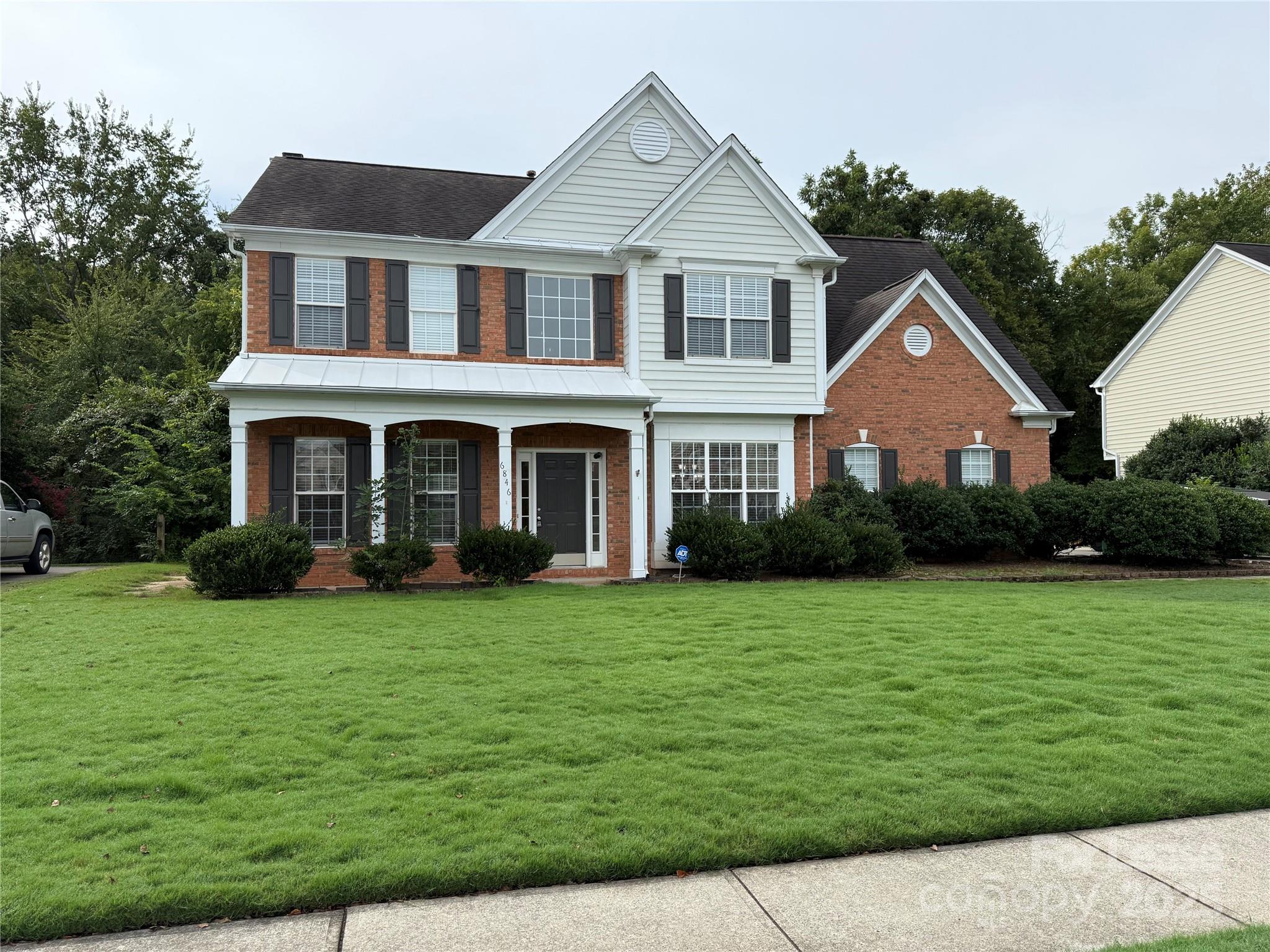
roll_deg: +0.5
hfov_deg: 71.6
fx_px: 881
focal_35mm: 24
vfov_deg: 56.8
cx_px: 635
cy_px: 476
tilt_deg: +1.5
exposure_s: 1/3953
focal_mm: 6.76
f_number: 1.78
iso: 100
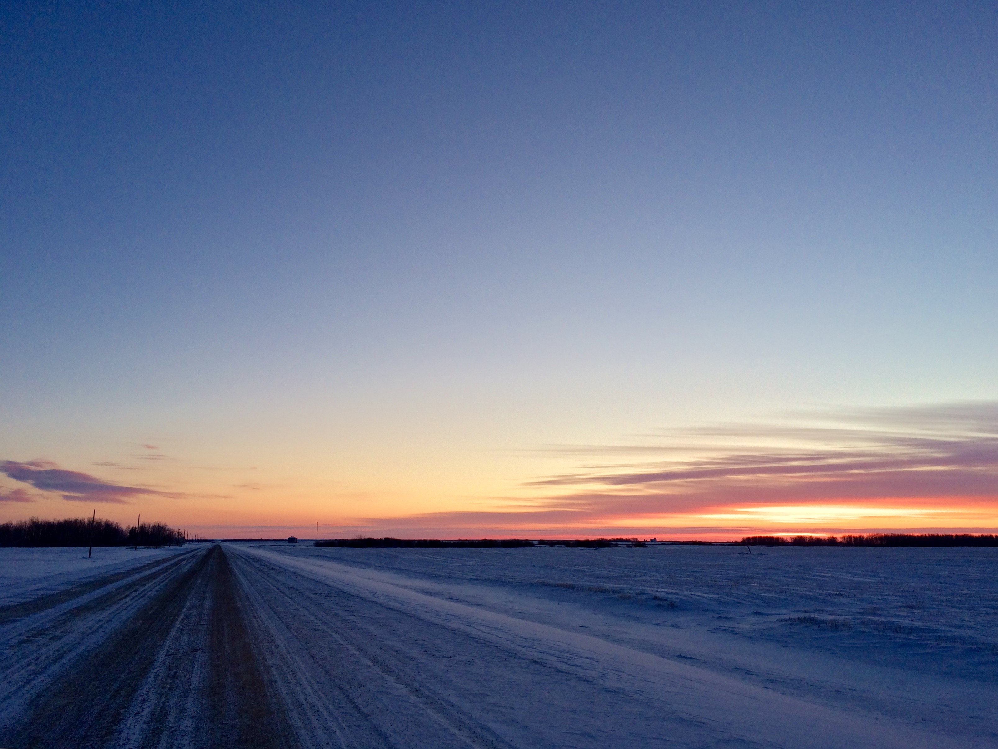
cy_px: 374
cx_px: 499
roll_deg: +1.8
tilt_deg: +10.4
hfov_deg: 61.7
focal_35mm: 29
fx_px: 836
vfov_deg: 48.2
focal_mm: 4.15
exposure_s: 1/147
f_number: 2.2
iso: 32
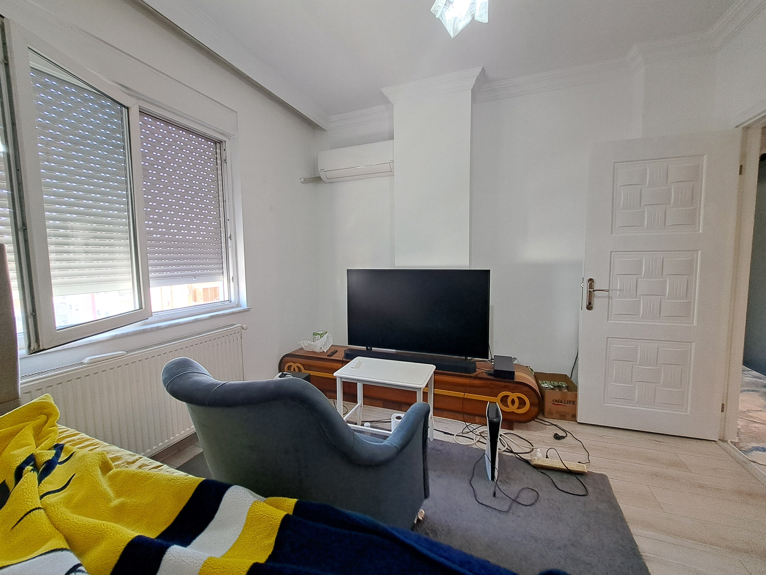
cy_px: 288
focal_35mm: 13
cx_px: 383
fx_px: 288
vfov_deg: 89.9
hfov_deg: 106.2
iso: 80
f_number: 2.2
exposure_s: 1/50
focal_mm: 1.74
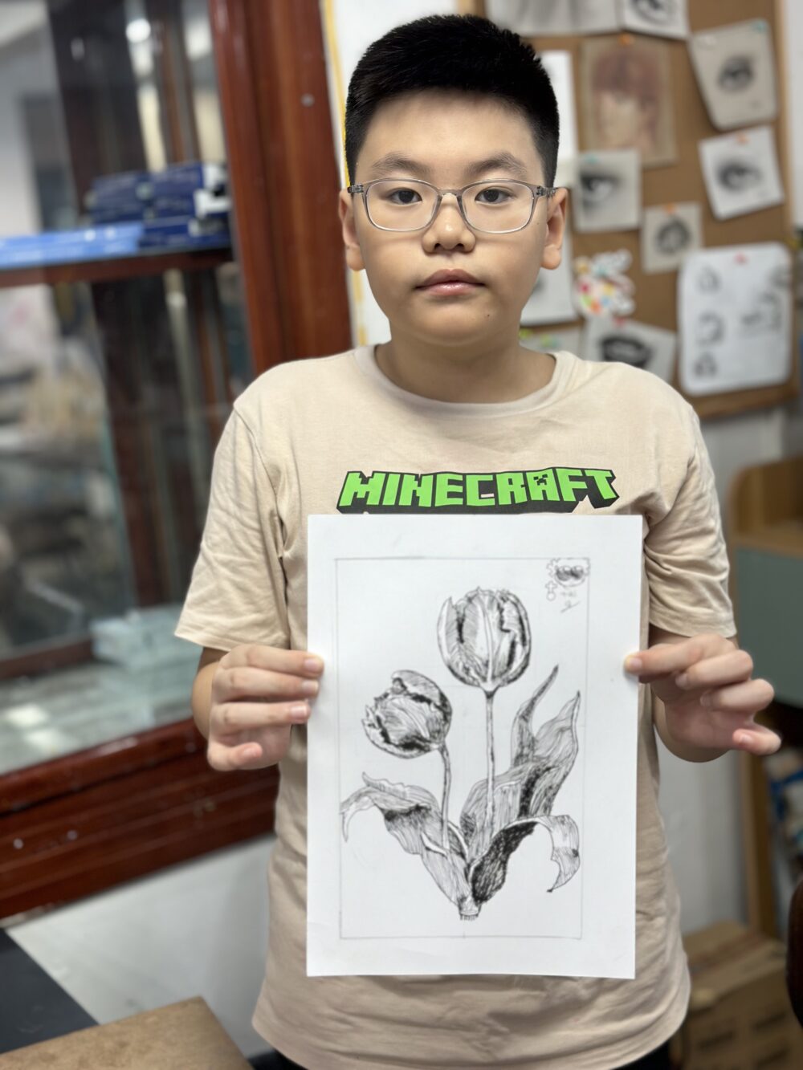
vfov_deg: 39.7
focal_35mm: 48
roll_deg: +4.4
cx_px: 402
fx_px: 1484
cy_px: 535
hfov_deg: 30.3
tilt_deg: -11.6
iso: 80
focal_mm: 6.86
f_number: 1.78
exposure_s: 1/100
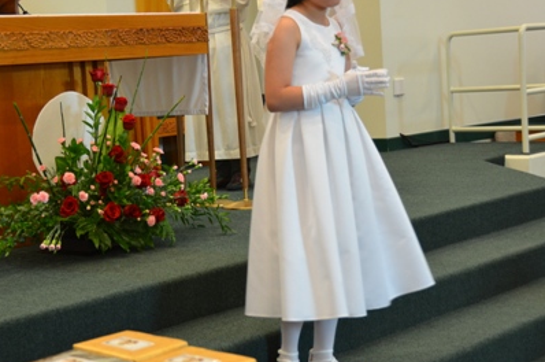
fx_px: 1131
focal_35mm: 75
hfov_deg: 27.1
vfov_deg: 18.1
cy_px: 144
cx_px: 244
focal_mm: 31
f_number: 4
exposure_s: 1/30
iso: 800
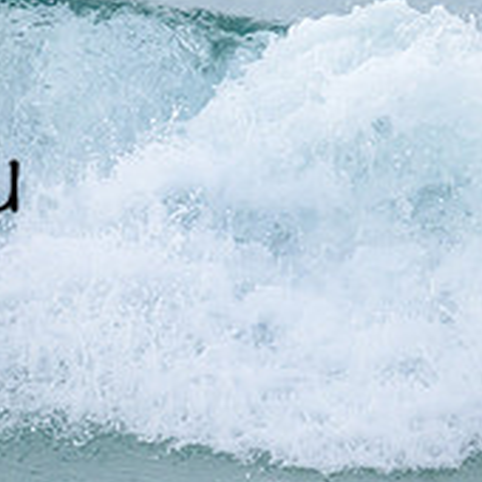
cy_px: 146
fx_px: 27033
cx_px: -281
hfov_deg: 1.0
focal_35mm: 1716
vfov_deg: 1.0
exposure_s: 1/2000
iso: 2000
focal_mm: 590
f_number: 11
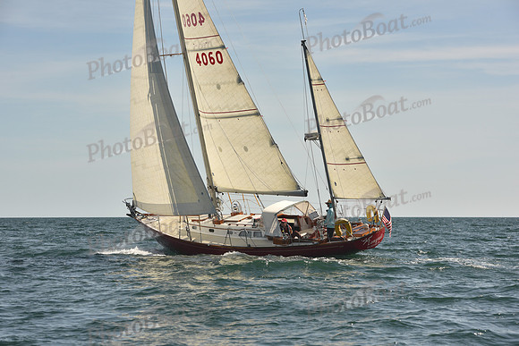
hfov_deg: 20.4
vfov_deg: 13.7
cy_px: 173
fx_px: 1442
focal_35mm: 100
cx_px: 260
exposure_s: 1/640
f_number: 7.1
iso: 250
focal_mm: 100
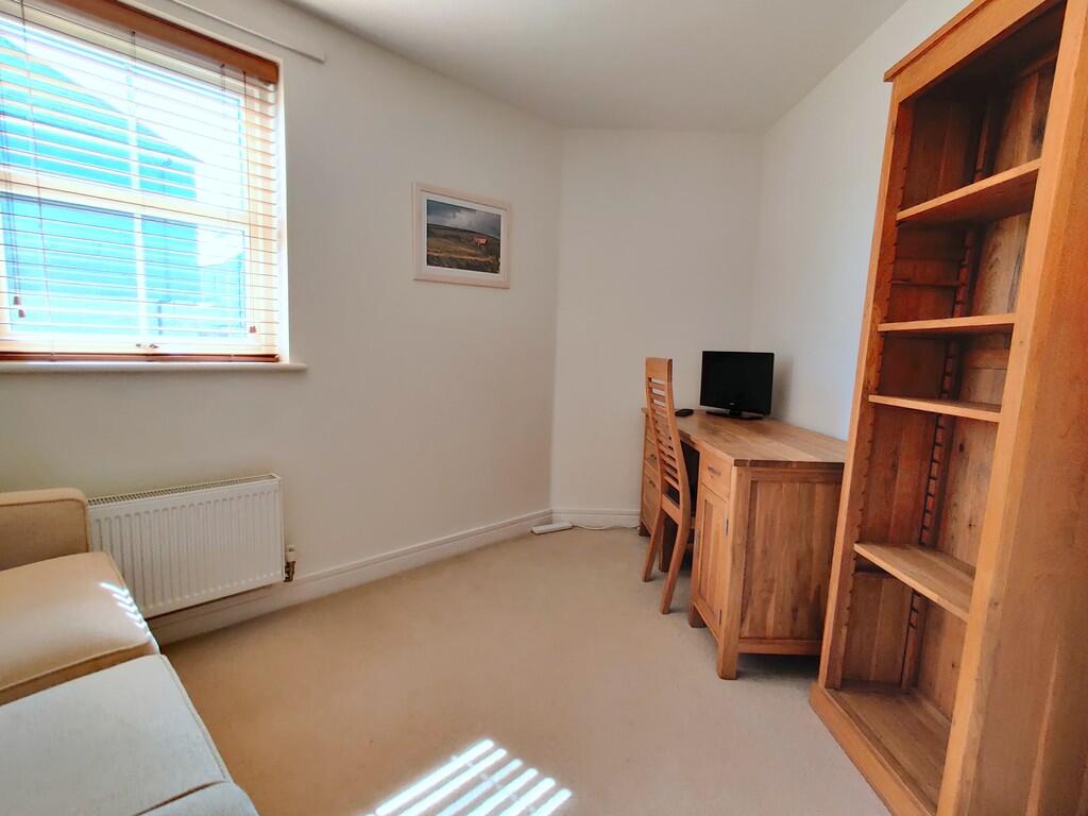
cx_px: 544
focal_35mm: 13
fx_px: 409
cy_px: 408
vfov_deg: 89.9
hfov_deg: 106.2
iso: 200
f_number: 2.2
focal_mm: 2.25
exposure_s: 1/50
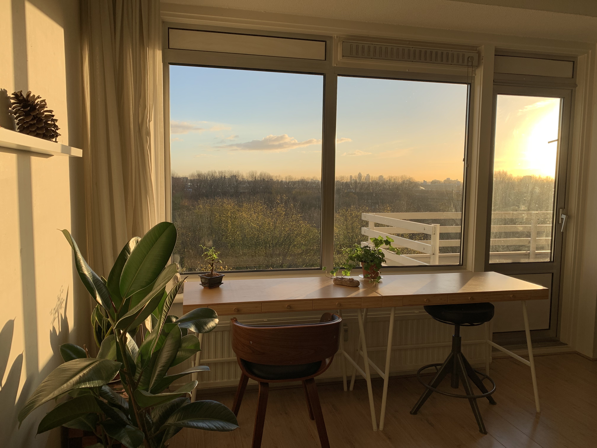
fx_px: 448
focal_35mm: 26
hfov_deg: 67.3
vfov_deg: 53.1
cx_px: 298
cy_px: 224
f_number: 1.8
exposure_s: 1/911
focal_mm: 4.25
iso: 25
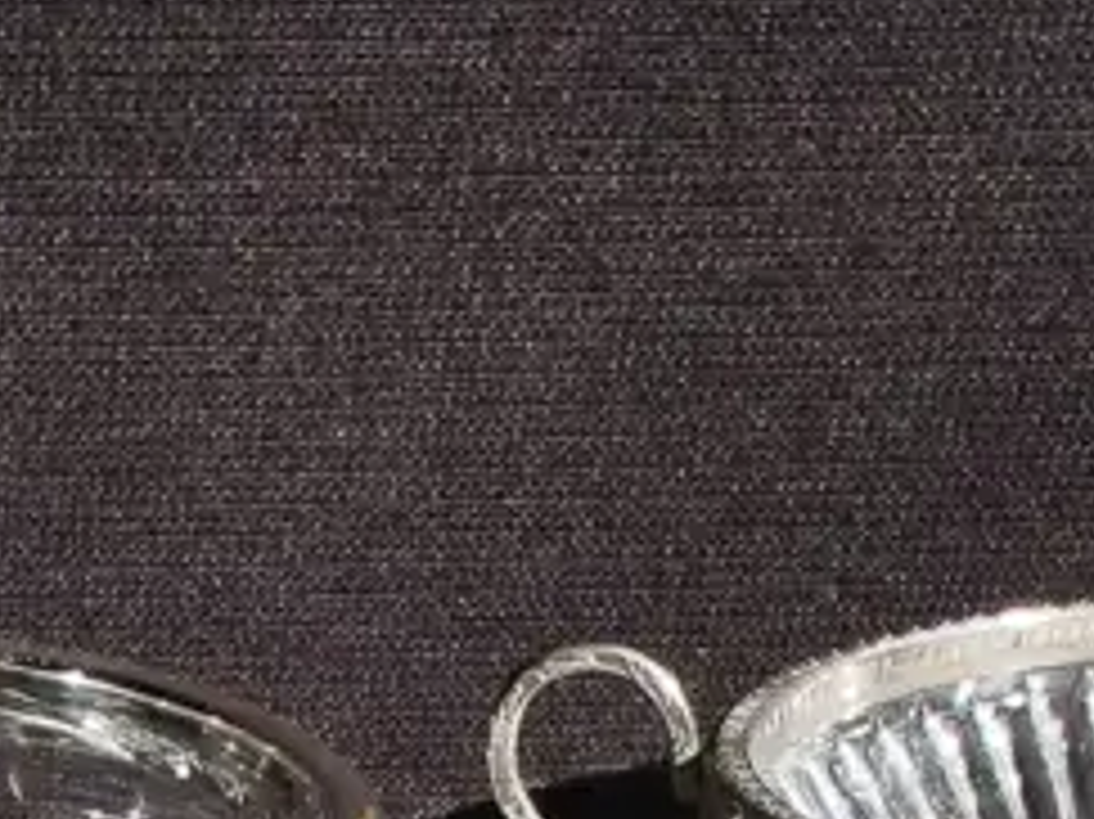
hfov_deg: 17.1
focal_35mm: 114
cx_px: 203
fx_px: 3601
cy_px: 1422
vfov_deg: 12.0
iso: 32
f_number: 2
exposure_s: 1/1172
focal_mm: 2.87
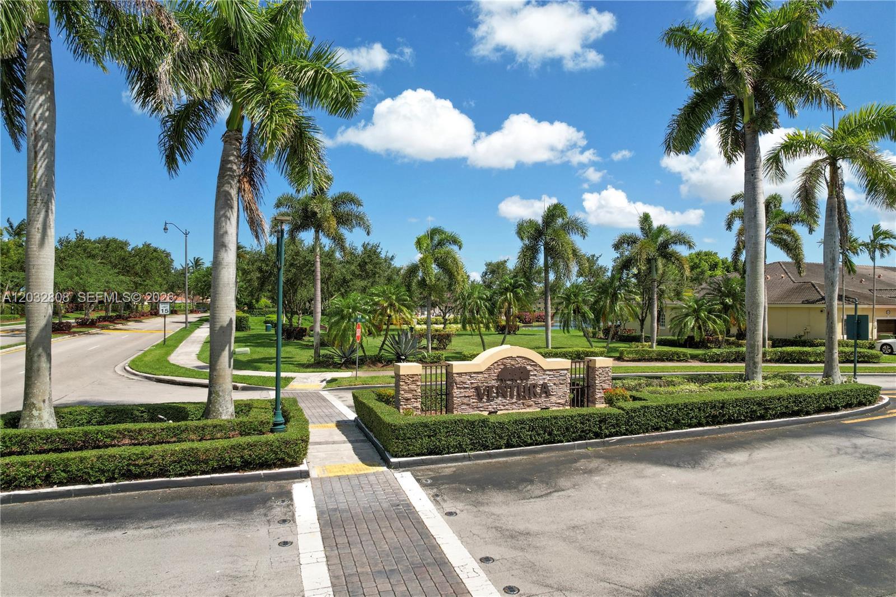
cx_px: 448
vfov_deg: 57.2
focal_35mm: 22
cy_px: 298
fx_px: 547
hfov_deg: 78.6
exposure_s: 1/2000
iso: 100
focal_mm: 8.38
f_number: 2.8
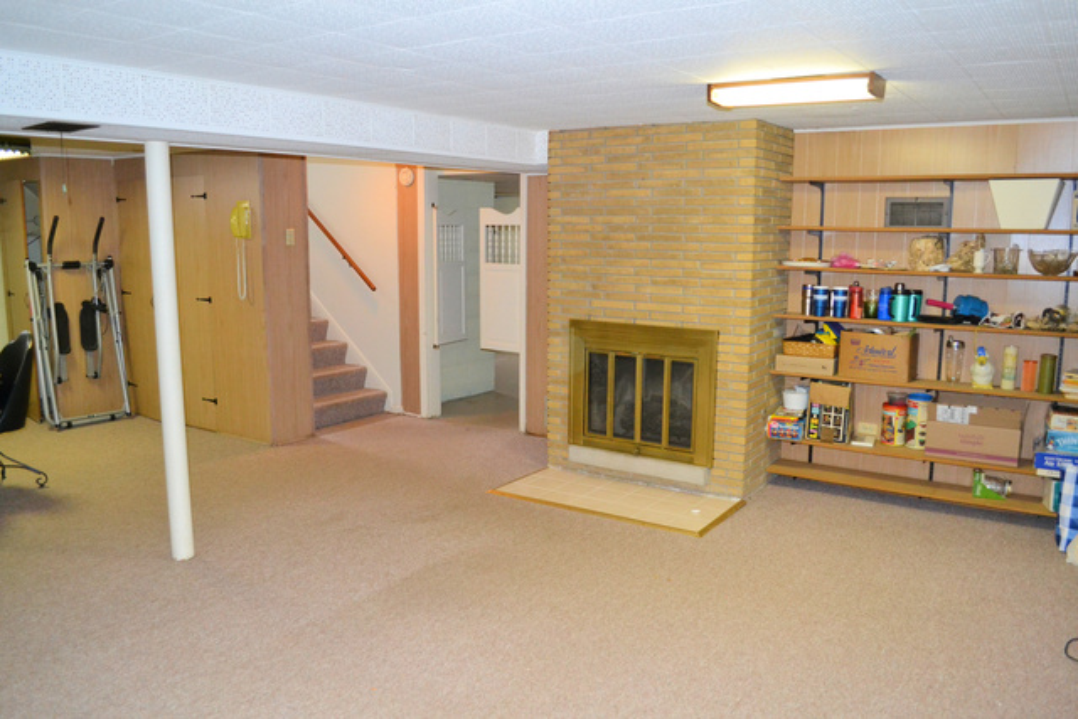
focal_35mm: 27
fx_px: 809
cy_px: 360
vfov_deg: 48.0
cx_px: 539
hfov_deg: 67.4
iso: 2000
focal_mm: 18
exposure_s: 1/60
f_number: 3.5
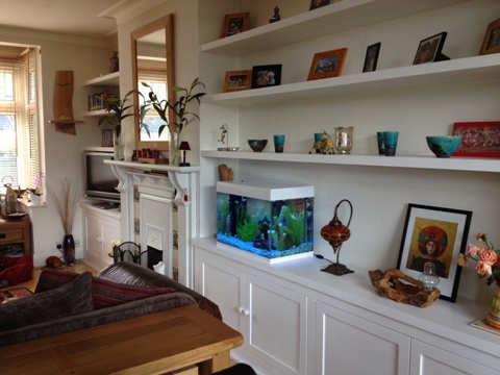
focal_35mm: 35
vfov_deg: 40.7
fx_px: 506
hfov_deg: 52.6
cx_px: 250
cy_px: 188
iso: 64
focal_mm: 4.28
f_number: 2.4
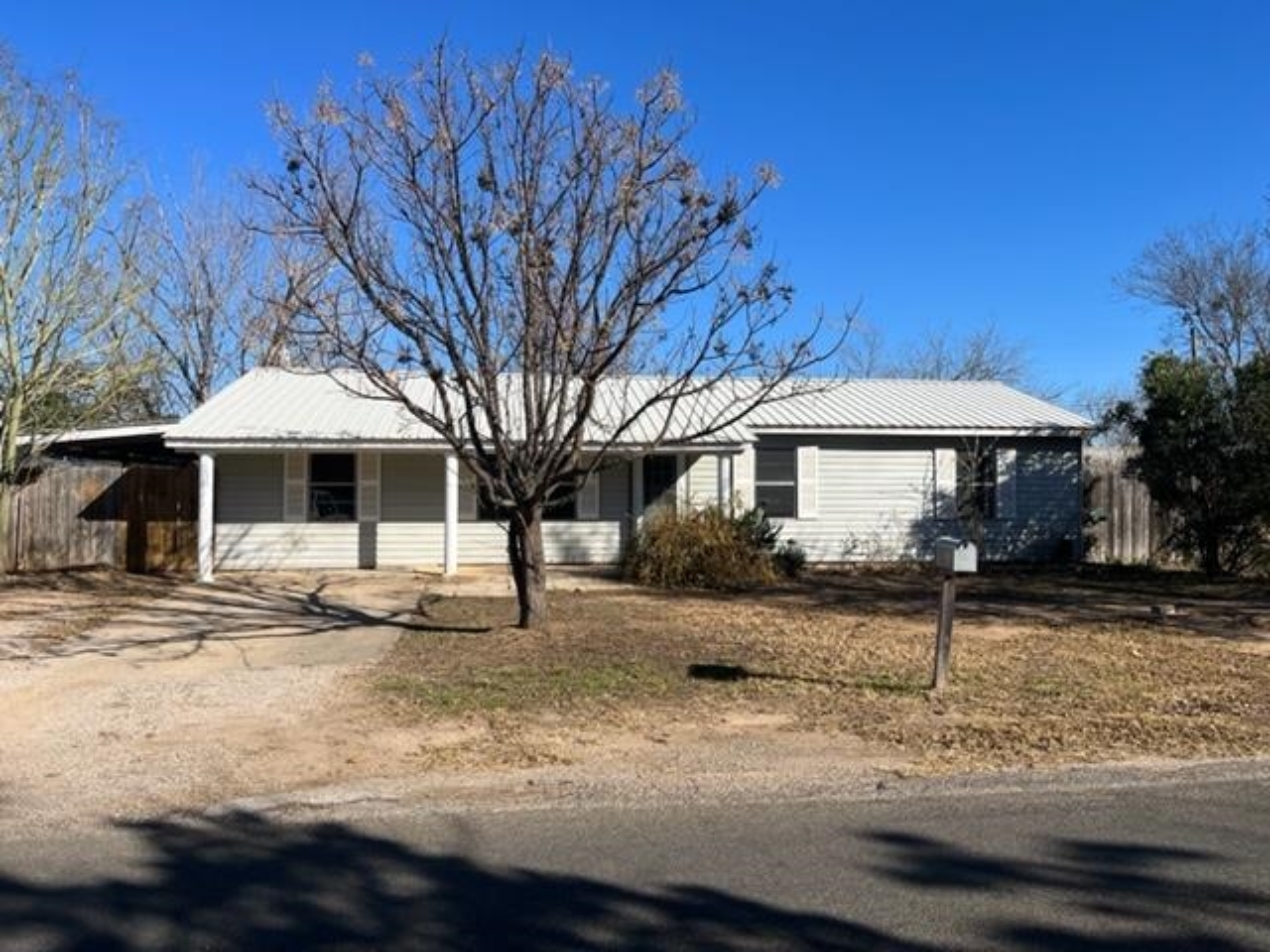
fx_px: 954
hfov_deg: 67.3
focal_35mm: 26
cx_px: 635
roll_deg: -0.8
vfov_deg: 53.1
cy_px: 476
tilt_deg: +0.5
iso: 50
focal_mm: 5.1
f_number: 1.6
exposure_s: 1/4149
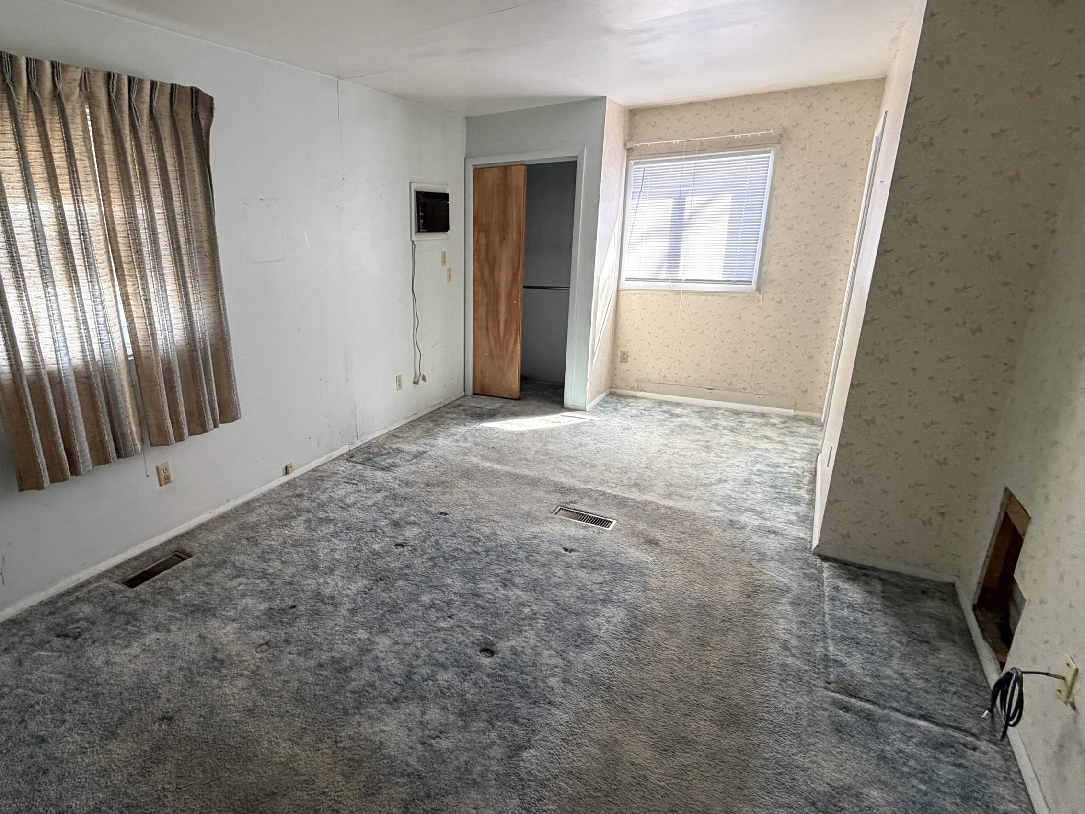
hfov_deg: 83.1
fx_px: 596
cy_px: 409
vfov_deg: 68.7
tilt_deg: -17.0
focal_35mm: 19
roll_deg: +1.3
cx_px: 408
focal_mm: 2.22
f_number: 2.2
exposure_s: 1/61
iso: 320
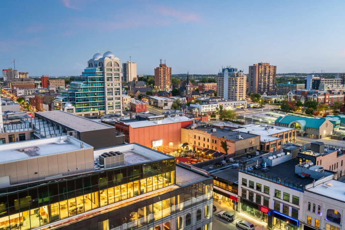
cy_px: 115
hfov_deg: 65.5
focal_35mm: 28
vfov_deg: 46.4
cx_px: 172
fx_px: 268
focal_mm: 28
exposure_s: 5
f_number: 11
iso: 100
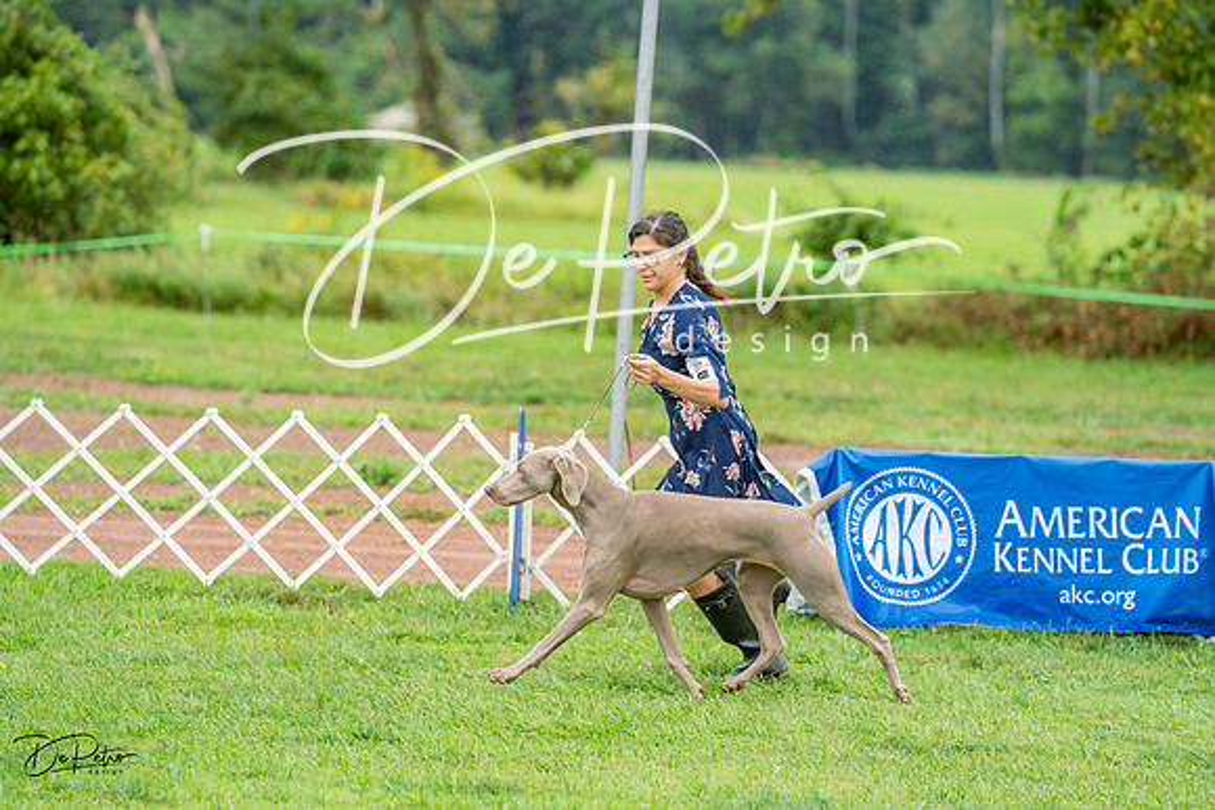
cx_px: 608
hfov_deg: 12.0
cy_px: 405
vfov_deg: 8.0
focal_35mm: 171
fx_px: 5772
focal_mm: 171
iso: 640
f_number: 4
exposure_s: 1/1250
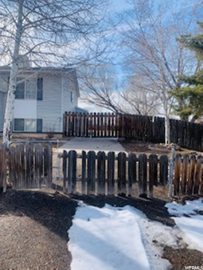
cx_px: 102
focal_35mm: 26
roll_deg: +0.5
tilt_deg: +1.0
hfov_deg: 53.1
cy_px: 135
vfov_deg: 67.3
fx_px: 203
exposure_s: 1/1585
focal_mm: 4.25
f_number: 1.8
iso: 25
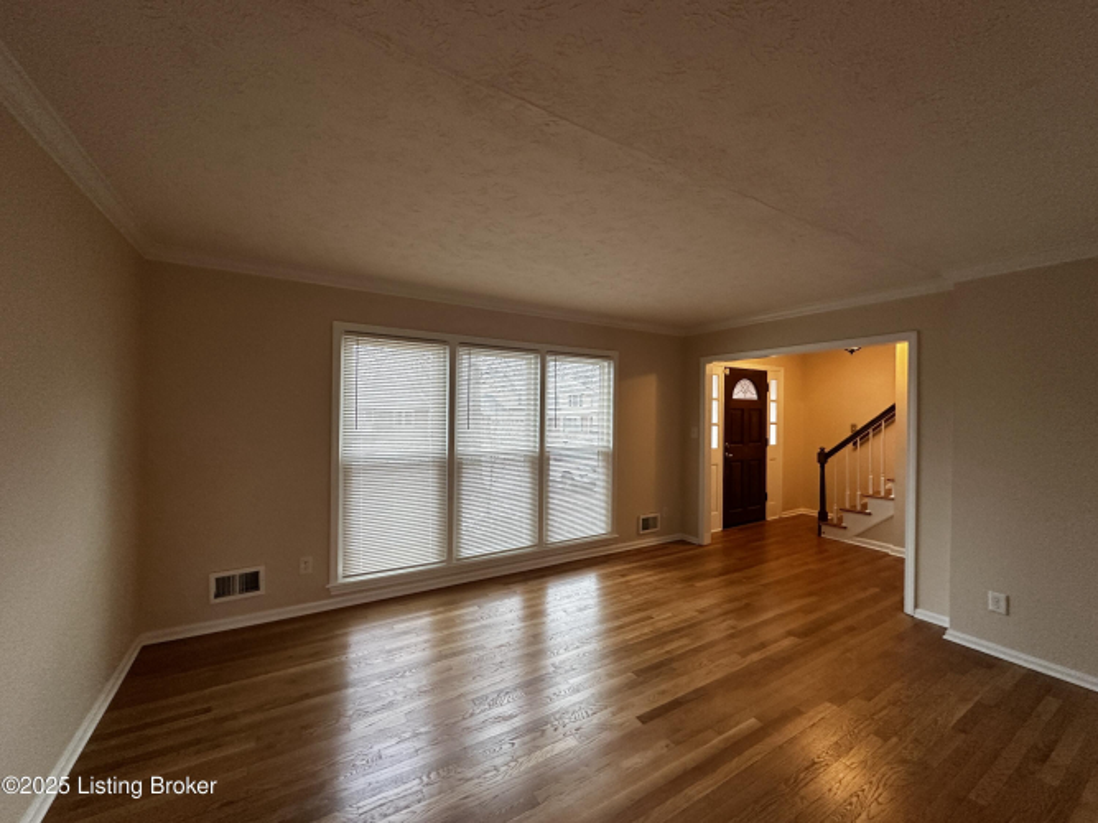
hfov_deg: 102.1
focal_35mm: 14
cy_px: 412
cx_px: 549
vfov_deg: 85.7
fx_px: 444
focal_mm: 2.22
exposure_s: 1/120
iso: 250
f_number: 2.2
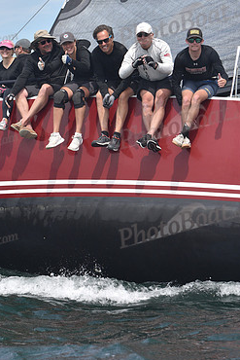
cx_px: 69
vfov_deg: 13.7
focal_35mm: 149
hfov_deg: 9.2
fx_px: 1488
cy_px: 88
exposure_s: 1/800
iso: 320
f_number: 5
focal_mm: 95
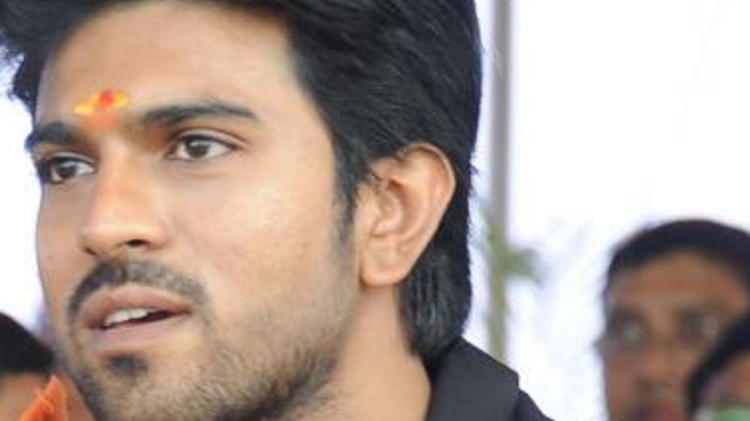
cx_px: 24
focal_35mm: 531
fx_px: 10558
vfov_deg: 2.3
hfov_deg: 4.1
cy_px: 628
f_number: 5.6
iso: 640
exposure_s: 1/125
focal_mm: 120
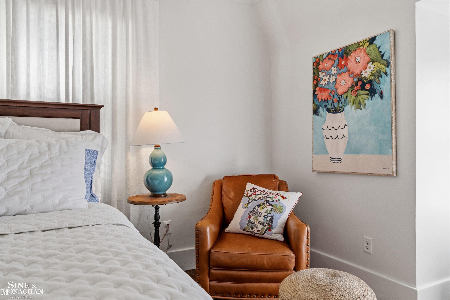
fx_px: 337
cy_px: 150
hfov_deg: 67.4
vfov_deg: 47.9
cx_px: 225
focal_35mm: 27
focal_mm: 18
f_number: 8
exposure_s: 1/8
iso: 640
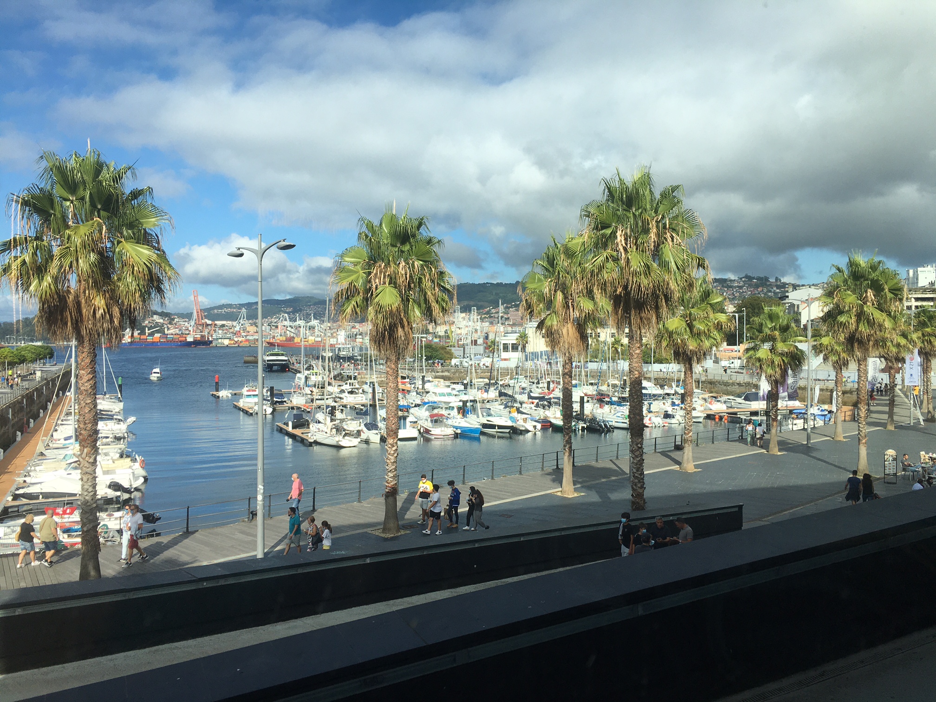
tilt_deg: -0.5
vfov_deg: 48.2
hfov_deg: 61.7
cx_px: 468
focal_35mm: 29
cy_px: 351
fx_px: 784
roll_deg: -0.3
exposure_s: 1/1261
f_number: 2.2
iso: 25
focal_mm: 4.15
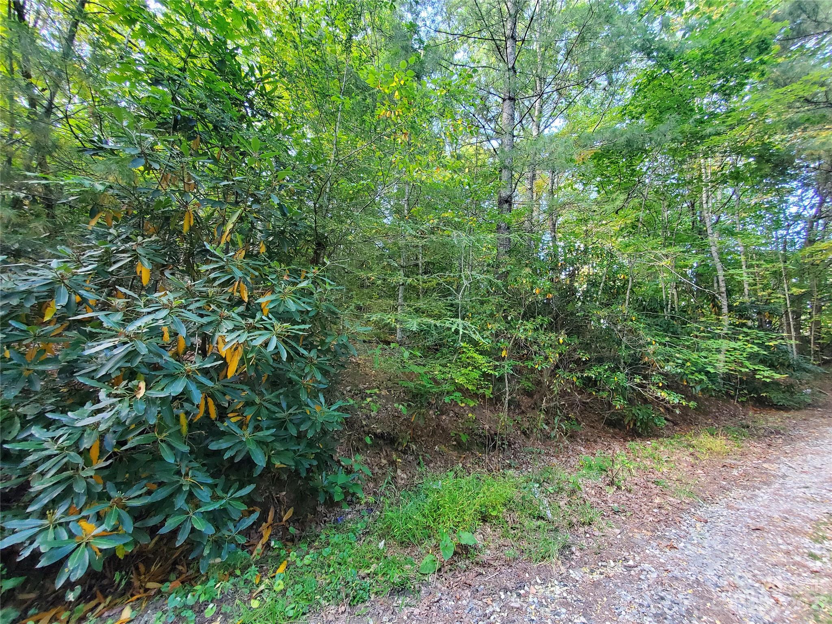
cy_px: 312
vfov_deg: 89.9
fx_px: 312
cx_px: 416
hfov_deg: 106.2
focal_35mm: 13
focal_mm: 1.8
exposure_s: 1/40
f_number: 2.2
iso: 500
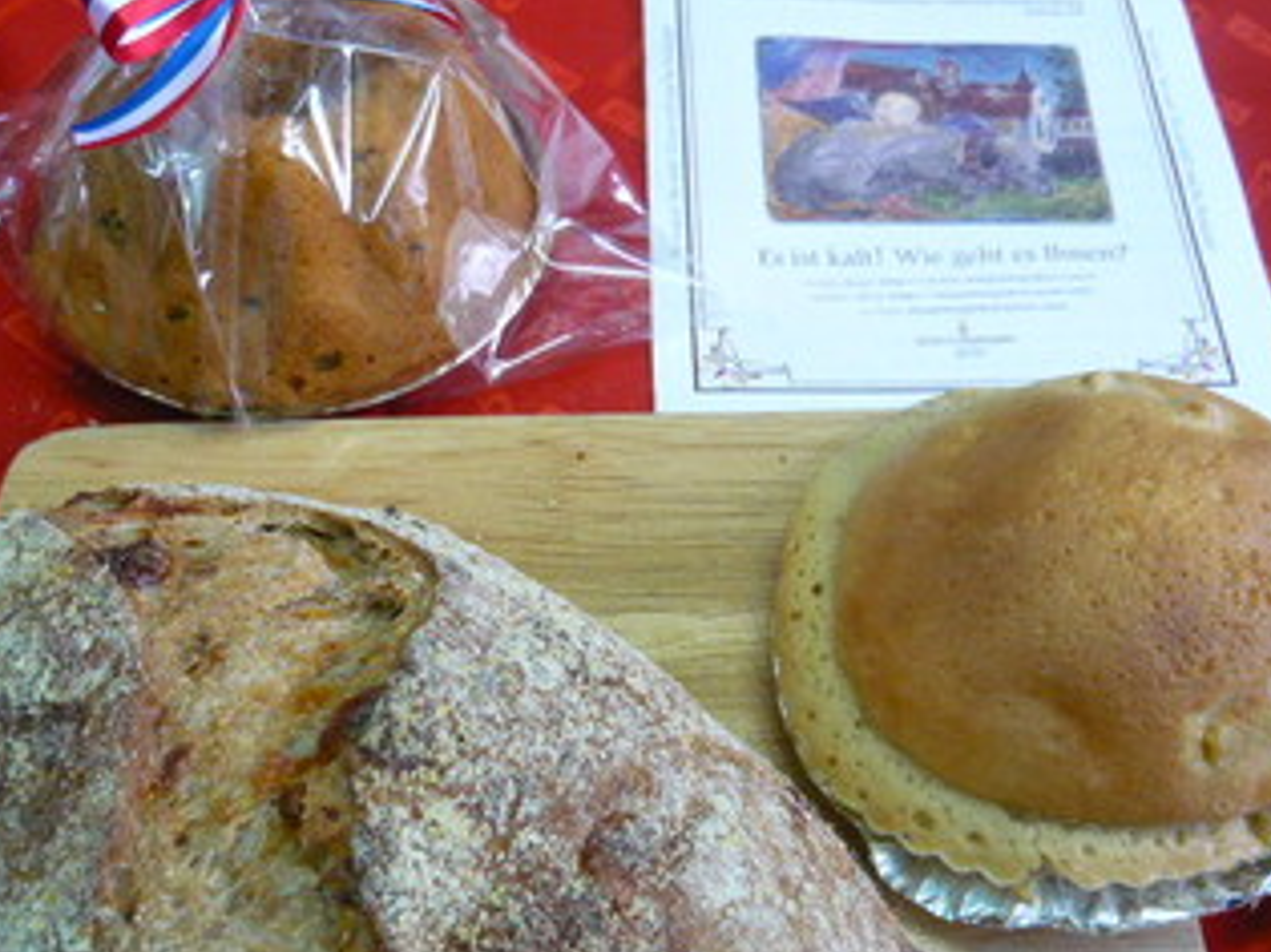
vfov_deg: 32.8
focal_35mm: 44
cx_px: 597
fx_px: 1615
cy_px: 530
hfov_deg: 42.9
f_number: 2.8
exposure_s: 1/30
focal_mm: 5.5
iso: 320
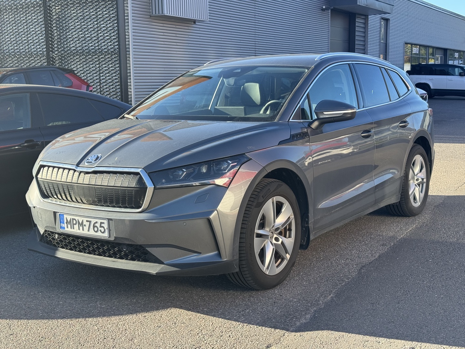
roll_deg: +0.9
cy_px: 174
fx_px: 645
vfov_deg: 30.3
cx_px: 232
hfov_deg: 39.7
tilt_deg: -8.0
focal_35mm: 48
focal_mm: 6.76
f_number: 1.78
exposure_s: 1/1027
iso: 64
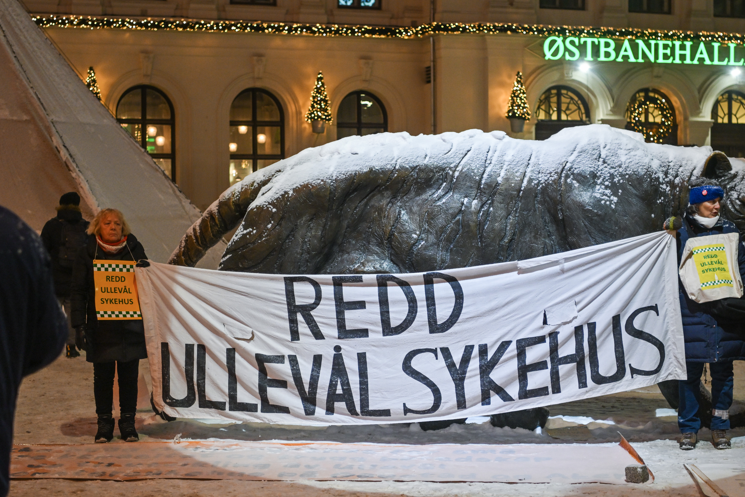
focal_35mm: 66
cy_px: 264
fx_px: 1366
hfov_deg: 30.5
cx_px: 386
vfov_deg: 20.6
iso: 1600
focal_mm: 50
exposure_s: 1/100
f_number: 2.8
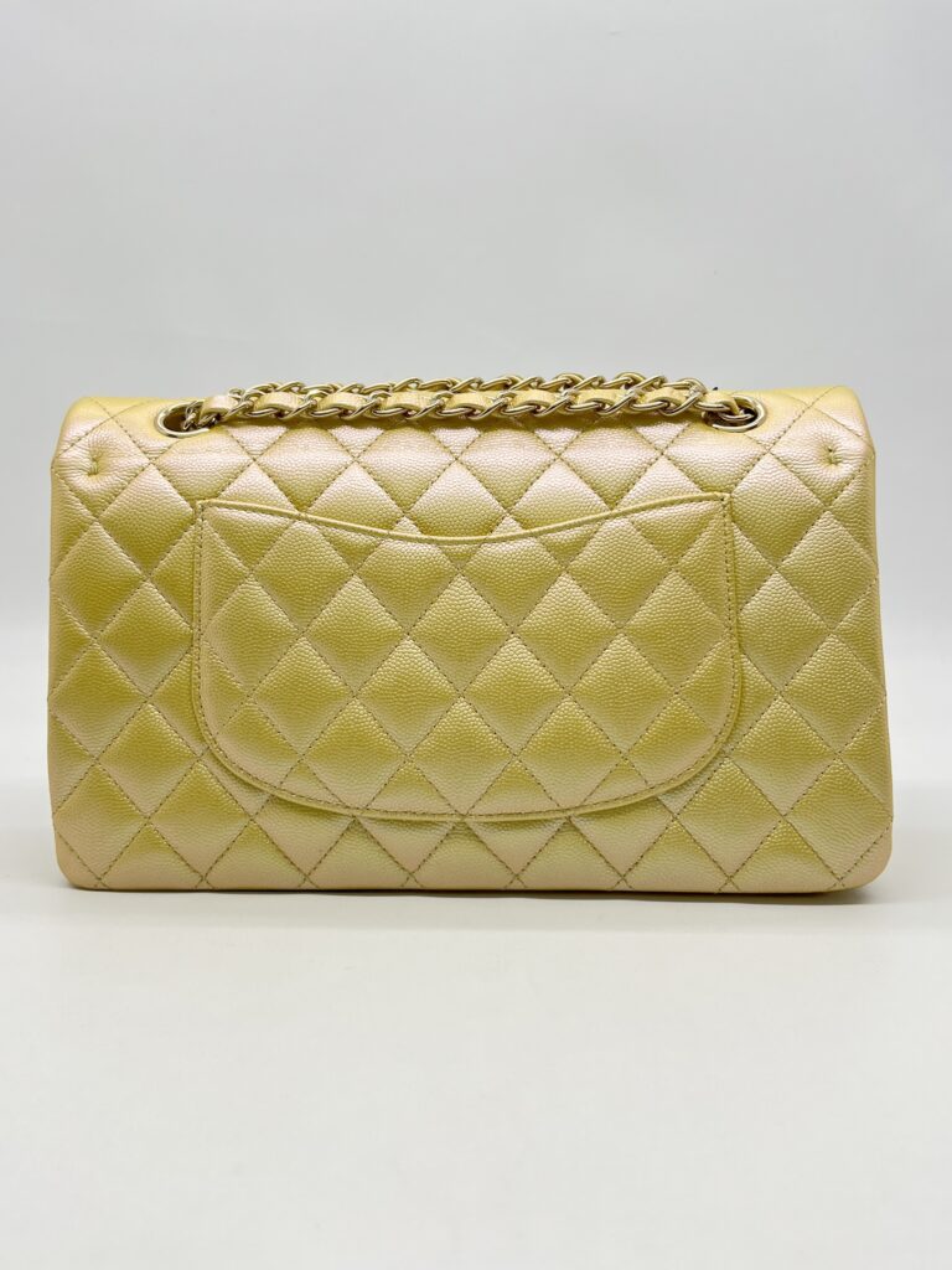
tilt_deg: -5.8
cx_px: 476
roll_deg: -0.1
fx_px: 953
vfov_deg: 67.3
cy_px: 635
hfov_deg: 53.1
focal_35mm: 26
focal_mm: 5.7
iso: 50
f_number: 1.5
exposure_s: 1/264
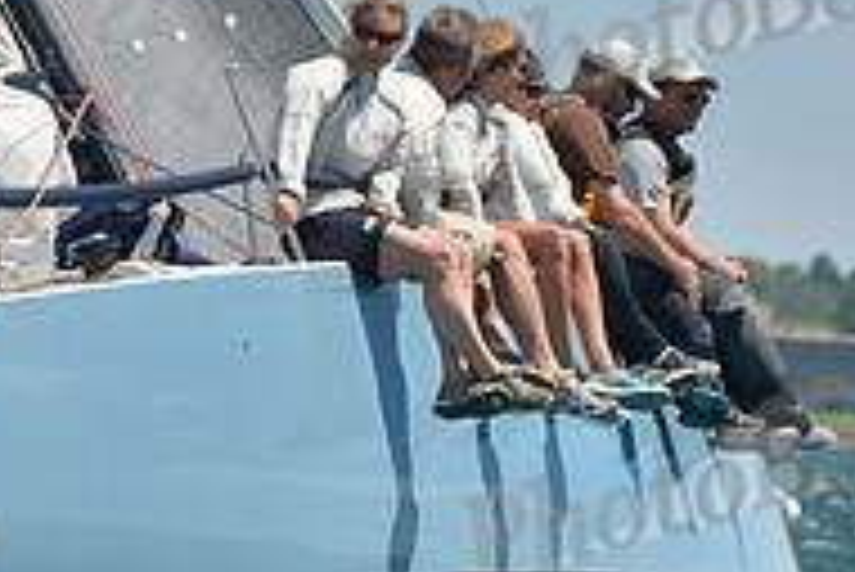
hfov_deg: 3.5
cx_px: 234
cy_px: 300
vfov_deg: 2.3
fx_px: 14165
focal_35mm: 596
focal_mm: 195
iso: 280
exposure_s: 1/1250
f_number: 8
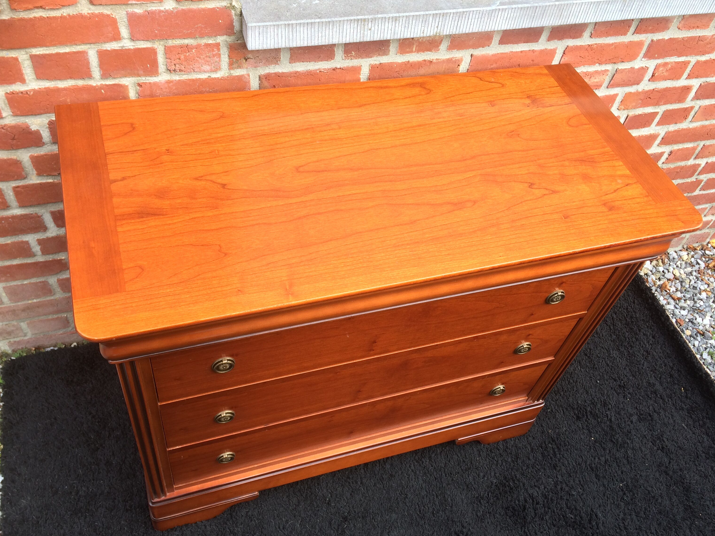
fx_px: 640
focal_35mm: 31
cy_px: 278
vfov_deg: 45.4
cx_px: 357
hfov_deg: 58.3
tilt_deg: -51.7
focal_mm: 4.15
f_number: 2.2
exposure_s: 1/160
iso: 32
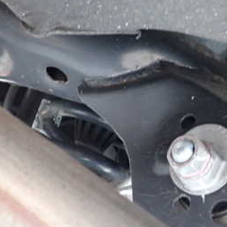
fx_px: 467
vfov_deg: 27.3
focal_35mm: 63
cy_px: 110
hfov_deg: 27.3
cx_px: 109
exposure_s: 1/30
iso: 640
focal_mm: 5.4
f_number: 2.3
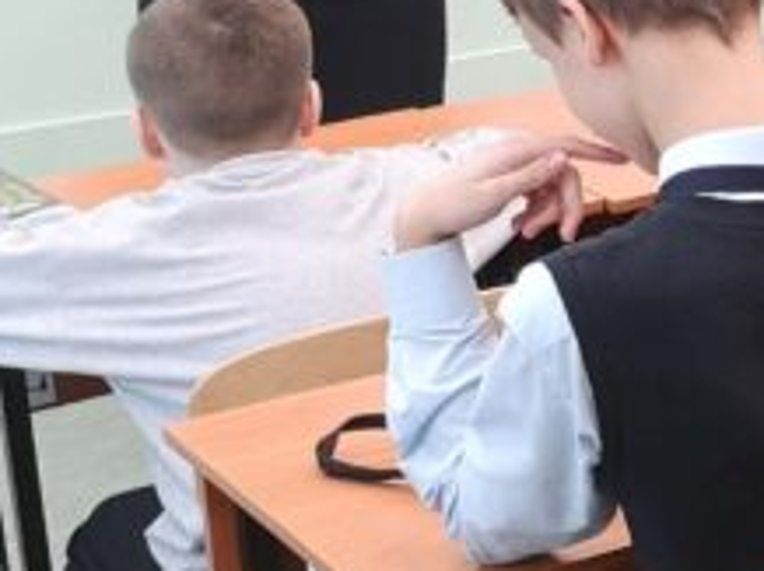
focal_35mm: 127
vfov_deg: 11.6
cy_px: 35
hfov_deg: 13.3
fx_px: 2800
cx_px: 1532
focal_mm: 3.95
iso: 100
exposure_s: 1/50
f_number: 1.8
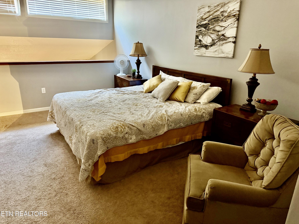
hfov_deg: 71.6
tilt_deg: -16.7
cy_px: 112
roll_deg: -1.9
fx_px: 207
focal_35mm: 24
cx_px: 150
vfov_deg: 56.8
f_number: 1.78
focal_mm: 6.76
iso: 800
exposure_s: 1/30
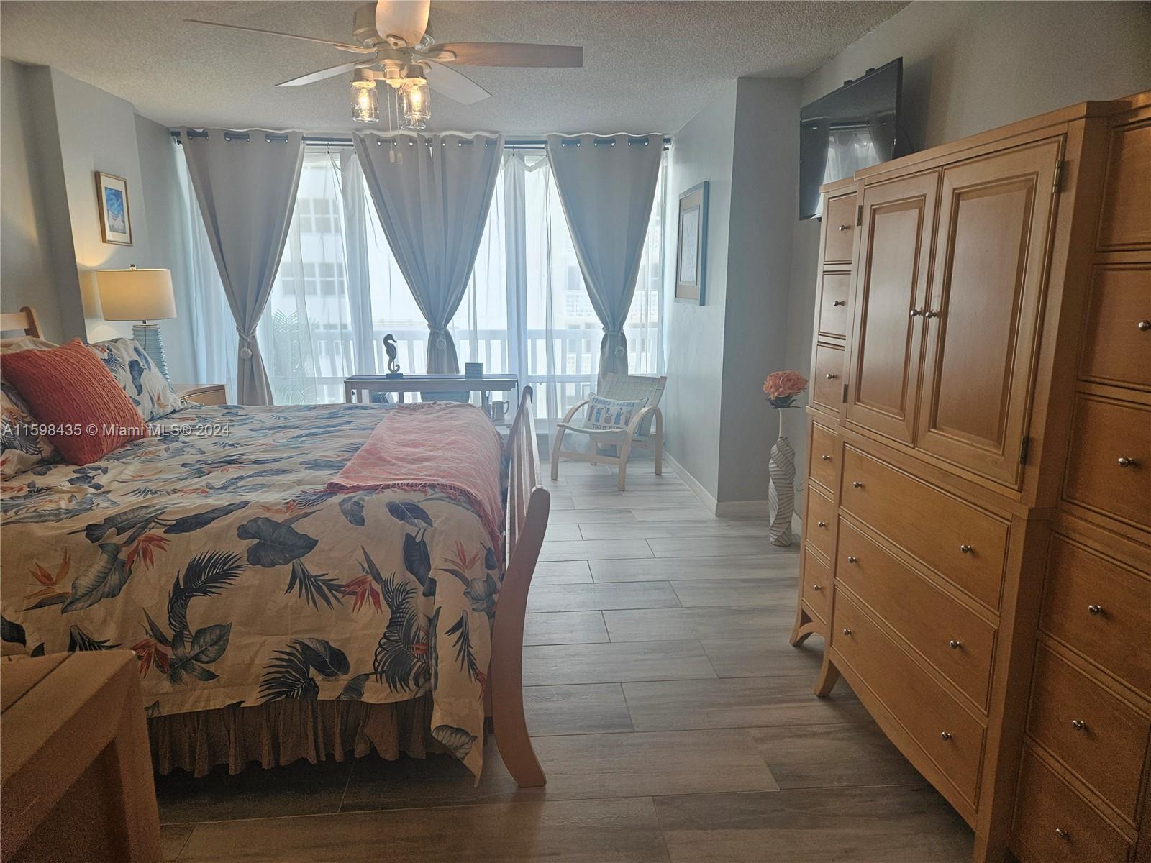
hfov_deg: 73.9
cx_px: 576
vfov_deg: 58.9
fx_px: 765
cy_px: 432
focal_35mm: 23
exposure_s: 1/120
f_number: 1.8
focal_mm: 5.4
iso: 80
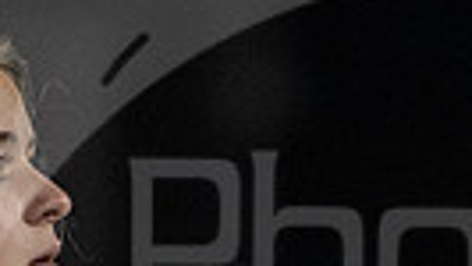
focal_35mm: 1560
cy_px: 348
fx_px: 19536
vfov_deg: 0.8
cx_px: 101
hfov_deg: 1.4
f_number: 2.8
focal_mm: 185
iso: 4000
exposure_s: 1/500
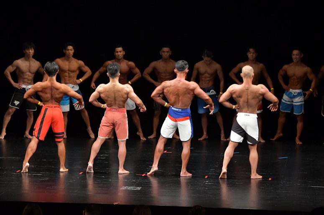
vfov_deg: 7.5
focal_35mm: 183
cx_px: 162
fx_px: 1646
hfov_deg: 11.2
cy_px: 108
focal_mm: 122
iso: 3200
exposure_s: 1/400
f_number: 5.6
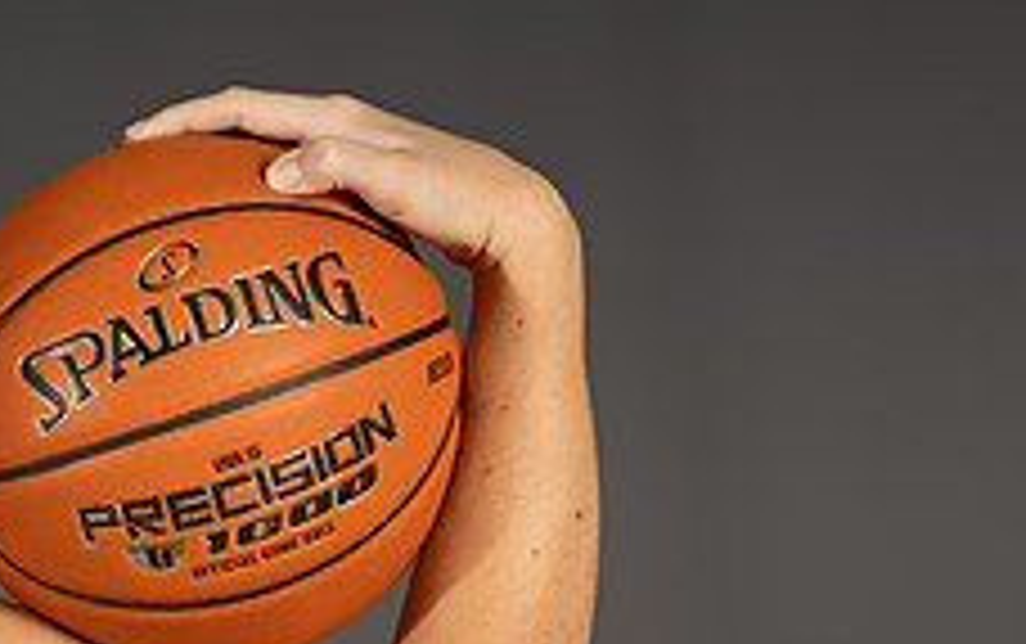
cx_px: -206
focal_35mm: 328
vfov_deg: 4.0
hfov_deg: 6.4
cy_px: 953
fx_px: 9181
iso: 200
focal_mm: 99
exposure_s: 1/200
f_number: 8
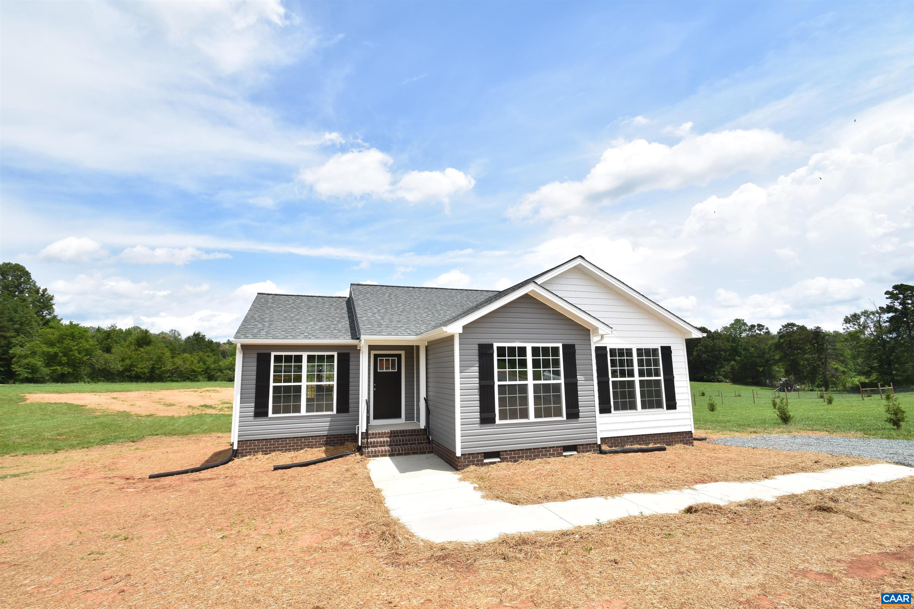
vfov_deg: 77.3
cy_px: 304
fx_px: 381
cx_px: 457
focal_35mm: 15
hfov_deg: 100.4
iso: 100
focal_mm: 10
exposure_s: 1/250
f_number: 10
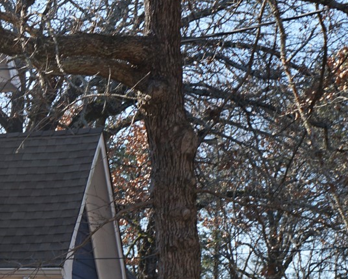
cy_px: 297
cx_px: -147
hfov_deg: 15.7
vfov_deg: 13.3
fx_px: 1174
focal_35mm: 114
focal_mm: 30
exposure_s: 1/100
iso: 100
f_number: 7.1
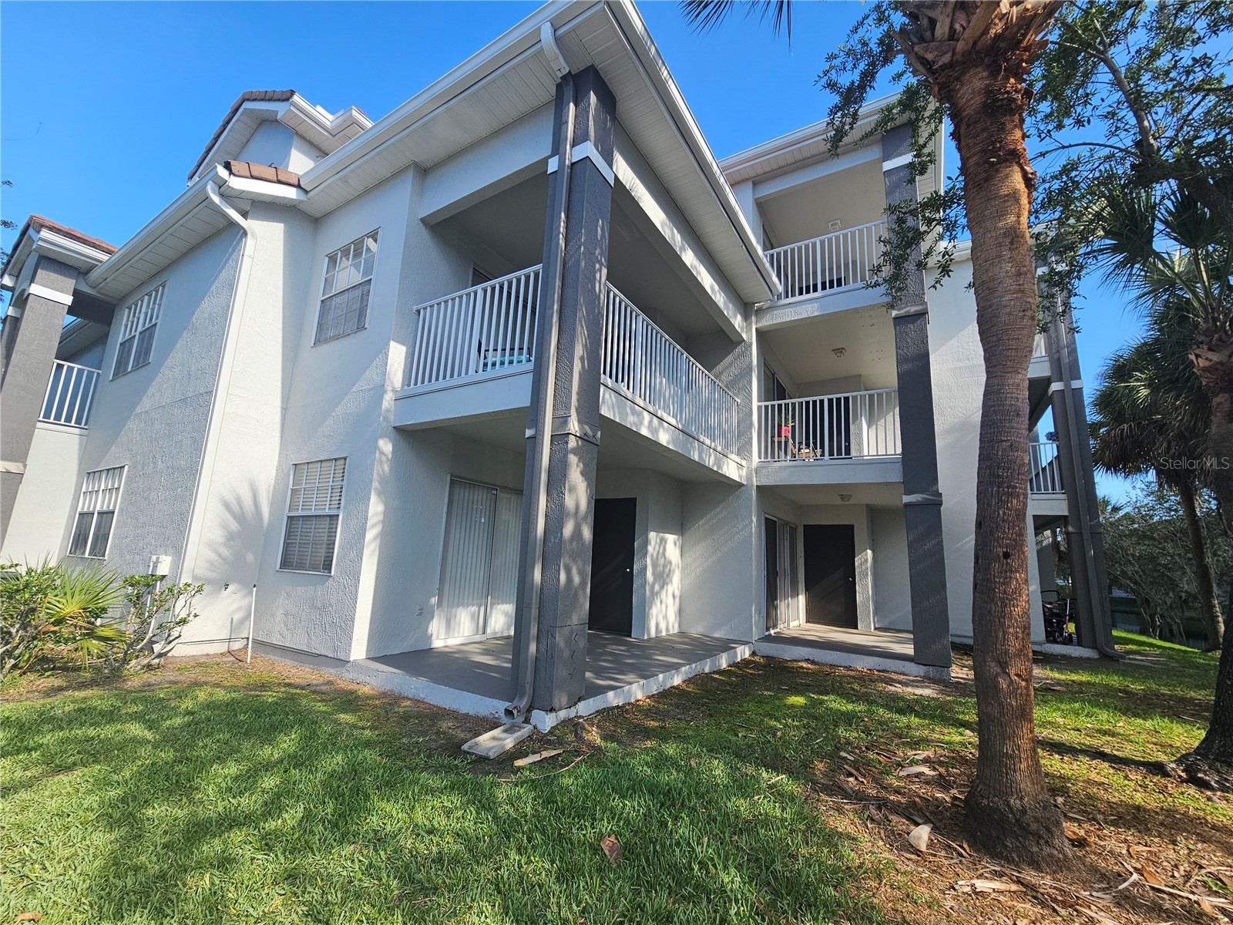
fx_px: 463
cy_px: 462
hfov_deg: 106.2
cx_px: 616
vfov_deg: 89.9
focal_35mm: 13
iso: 50
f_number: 2.2
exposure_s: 1/873
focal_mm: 2.2
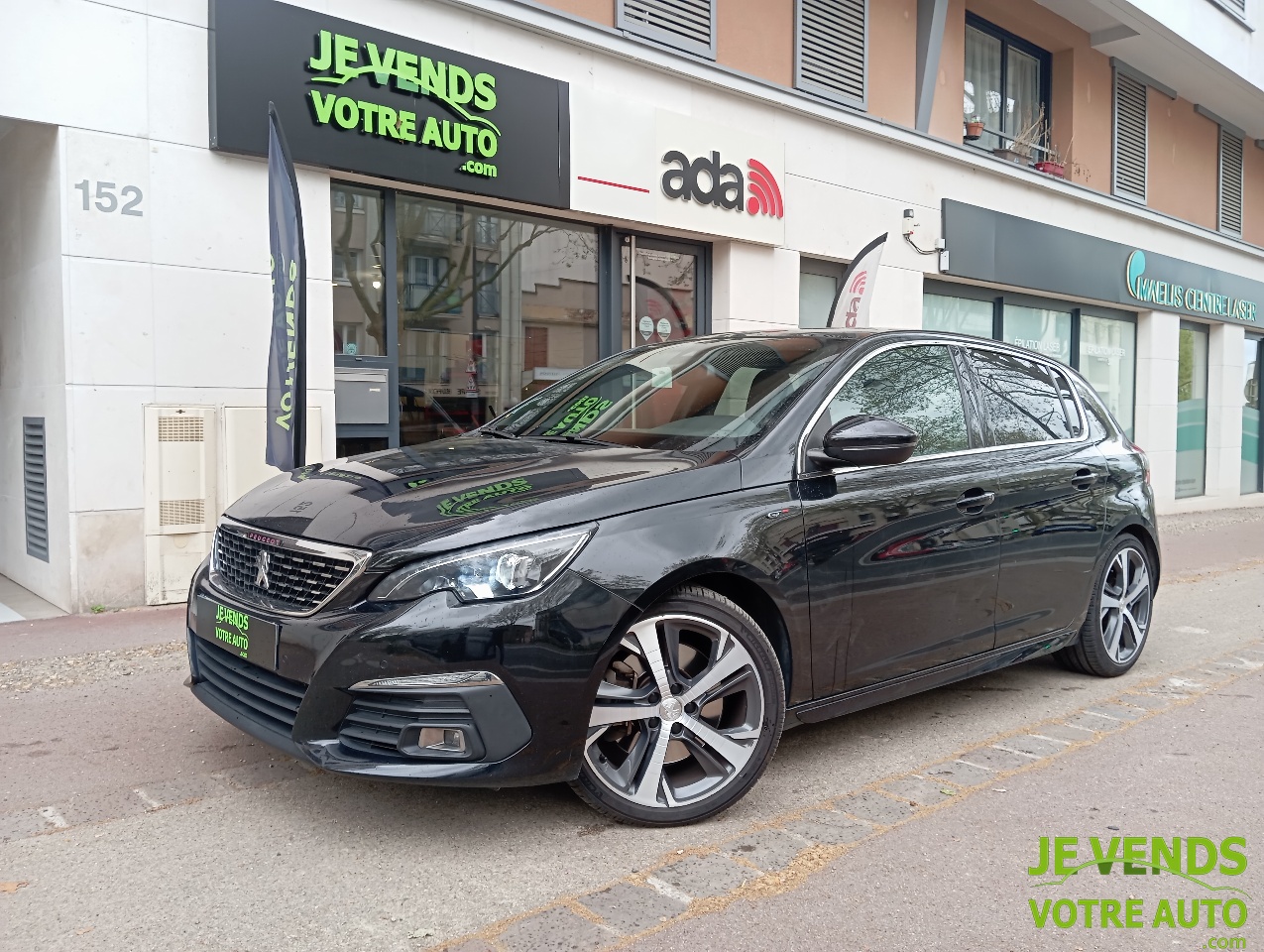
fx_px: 1024
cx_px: 632
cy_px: 476
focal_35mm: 28
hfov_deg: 63.4
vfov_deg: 49.9
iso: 67
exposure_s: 1/100
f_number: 1.8
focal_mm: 4.22
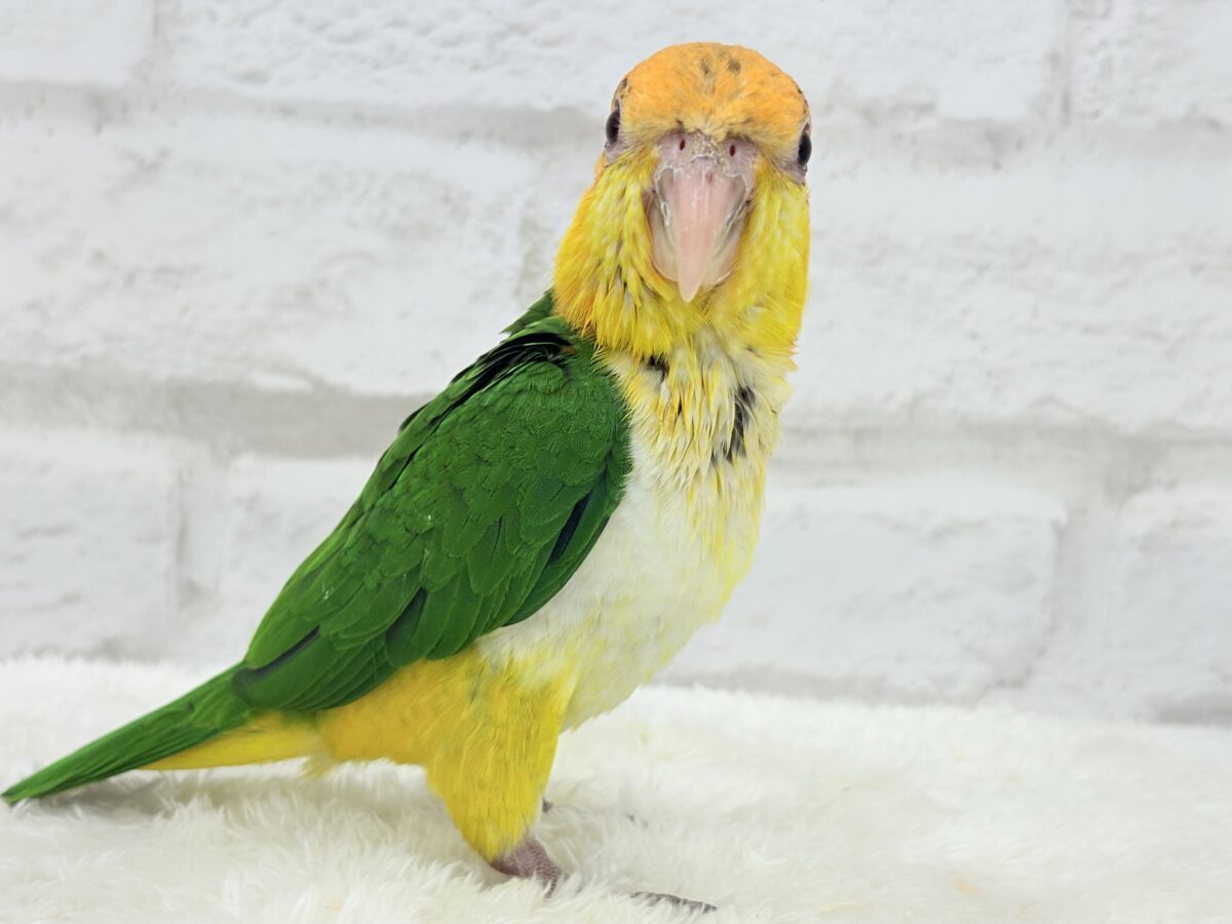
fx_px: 1851
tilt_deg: -3.5
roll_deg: -1.3
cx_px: 616
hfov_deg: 36.8
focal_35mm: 52
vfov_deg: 28.0
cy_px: 462
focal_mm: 5.96
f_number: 1.6
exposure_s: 1/100
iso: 80
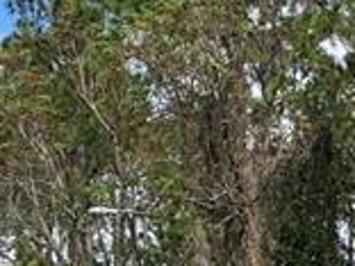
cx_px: 366
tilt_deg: +1.7
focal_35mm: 171
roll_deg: +0.2
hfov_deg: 11.4
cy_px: 471
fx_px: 1754
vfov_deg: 8.4
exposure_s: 1/2222
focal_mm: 4.25
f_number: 1.8
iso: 32
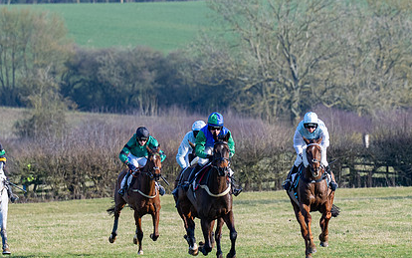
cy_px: 228
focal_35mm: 586
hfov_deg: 3.6
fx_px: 6582
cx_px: 286
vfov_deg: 2.2
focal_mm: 175
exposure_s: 1/1600
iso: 160
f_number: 4
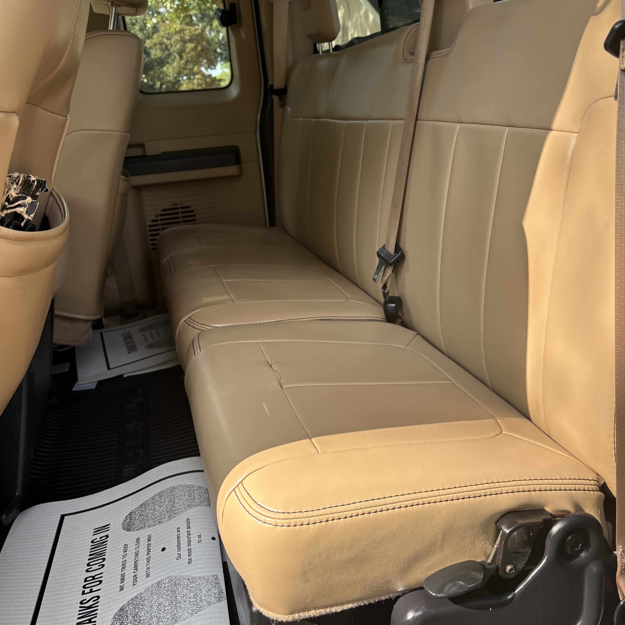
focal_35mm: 31
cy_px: 266
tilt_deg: -12.4
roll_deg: +1.3
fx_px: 633
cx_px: 310
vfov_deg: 52.3
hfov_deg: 52.5
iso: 64
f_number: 1.6
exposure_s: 1/290
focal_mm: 5.96
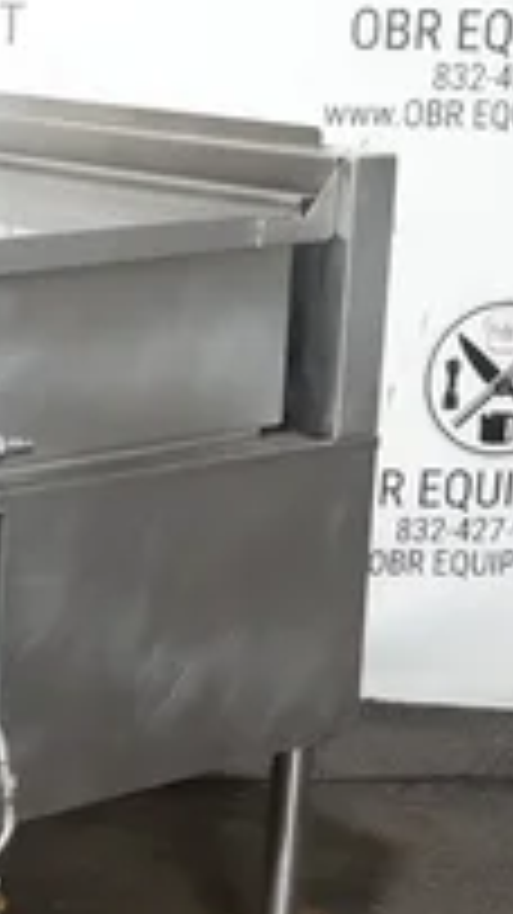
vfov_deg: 22.9
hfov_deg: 12.7
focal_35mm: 93
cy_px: 525
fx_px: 2252
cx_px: -117
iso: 6400
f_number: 4
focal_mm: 16.54
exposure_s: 1/160
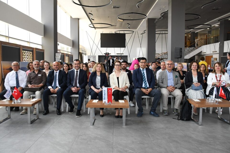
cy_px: 76
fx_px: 192
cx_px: 115
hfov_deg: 61.9
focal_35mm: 30
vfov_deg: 43.6
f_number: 5.6
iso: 1600
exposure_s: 1/160
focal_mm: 20
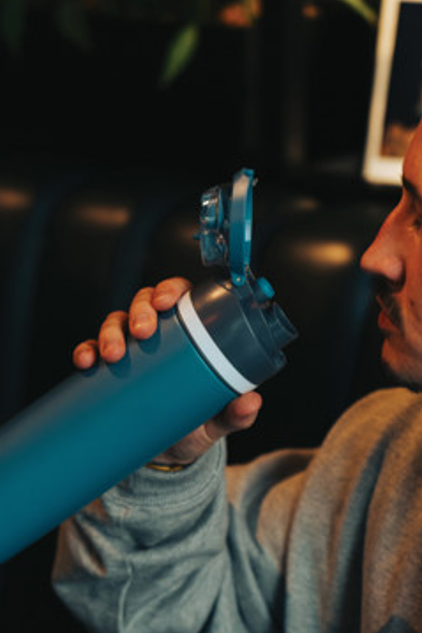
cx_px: 152
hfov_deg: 12.2
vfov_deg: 18.2
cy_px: 402
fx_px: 1971
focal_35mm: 112
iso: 640
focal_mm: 67
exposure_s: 1/160
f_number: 2.8
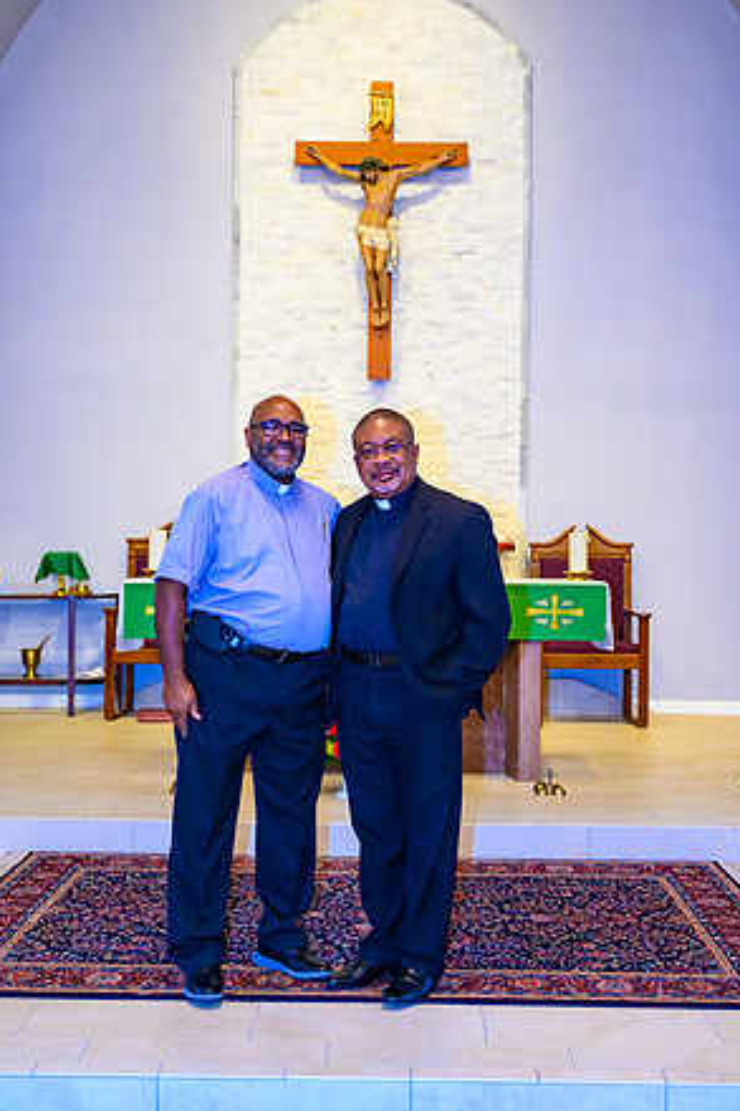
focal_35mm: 43
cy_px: 545
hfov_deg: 31.2
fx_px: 1327
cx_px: 376
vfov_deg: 45.4
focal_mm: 28
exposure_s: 1/80
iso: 720
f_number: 2.8
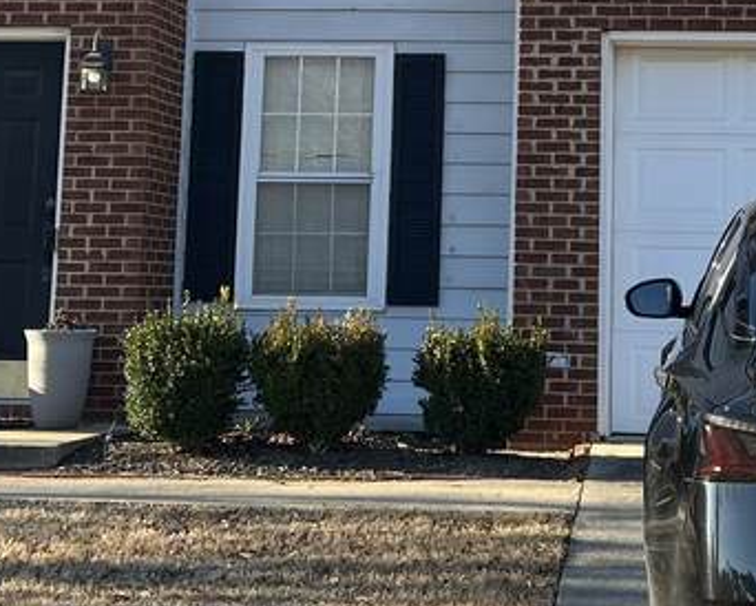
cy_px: 7
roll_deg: -1.2
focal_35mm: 95
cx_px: 535
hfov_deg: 20.1
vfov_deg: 15.9
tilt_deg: +7.3
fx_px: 2127
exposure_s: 1/902
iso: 50
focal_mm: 5.7
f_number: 1.5
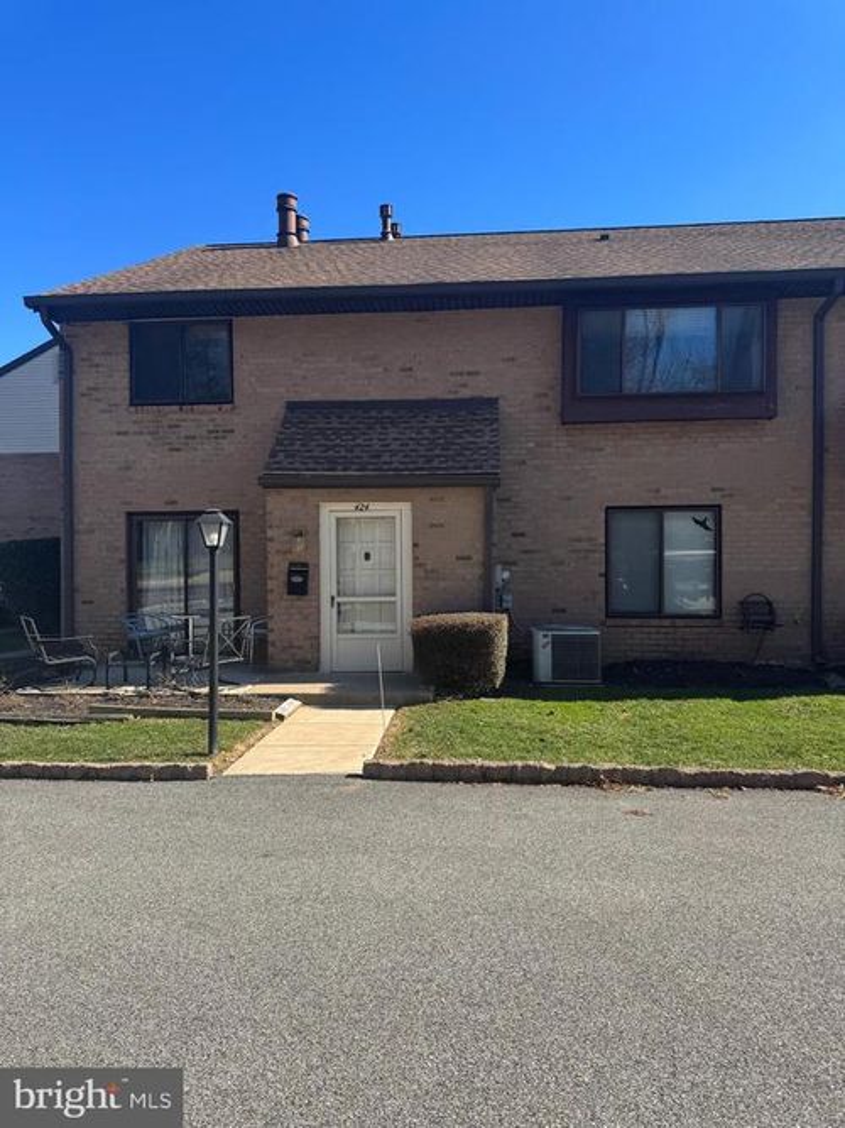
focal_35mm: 24
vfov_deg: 71.6
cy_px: 564
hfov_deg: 56.8
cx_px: 422
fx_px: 781
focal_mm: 6.76
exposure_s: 1/2506
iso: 80
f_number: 1.78
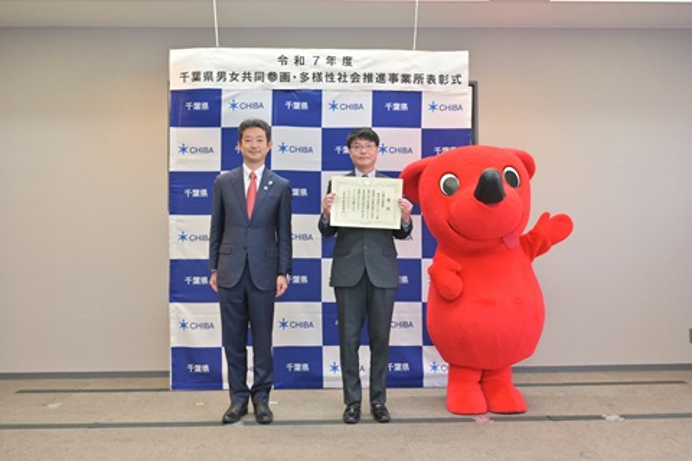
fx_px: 634
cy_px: 230
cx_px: 346
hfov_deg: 57.2
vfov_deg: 40.0
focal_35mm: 33
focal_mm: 33
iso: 800
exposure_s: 1/80
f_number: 4.5
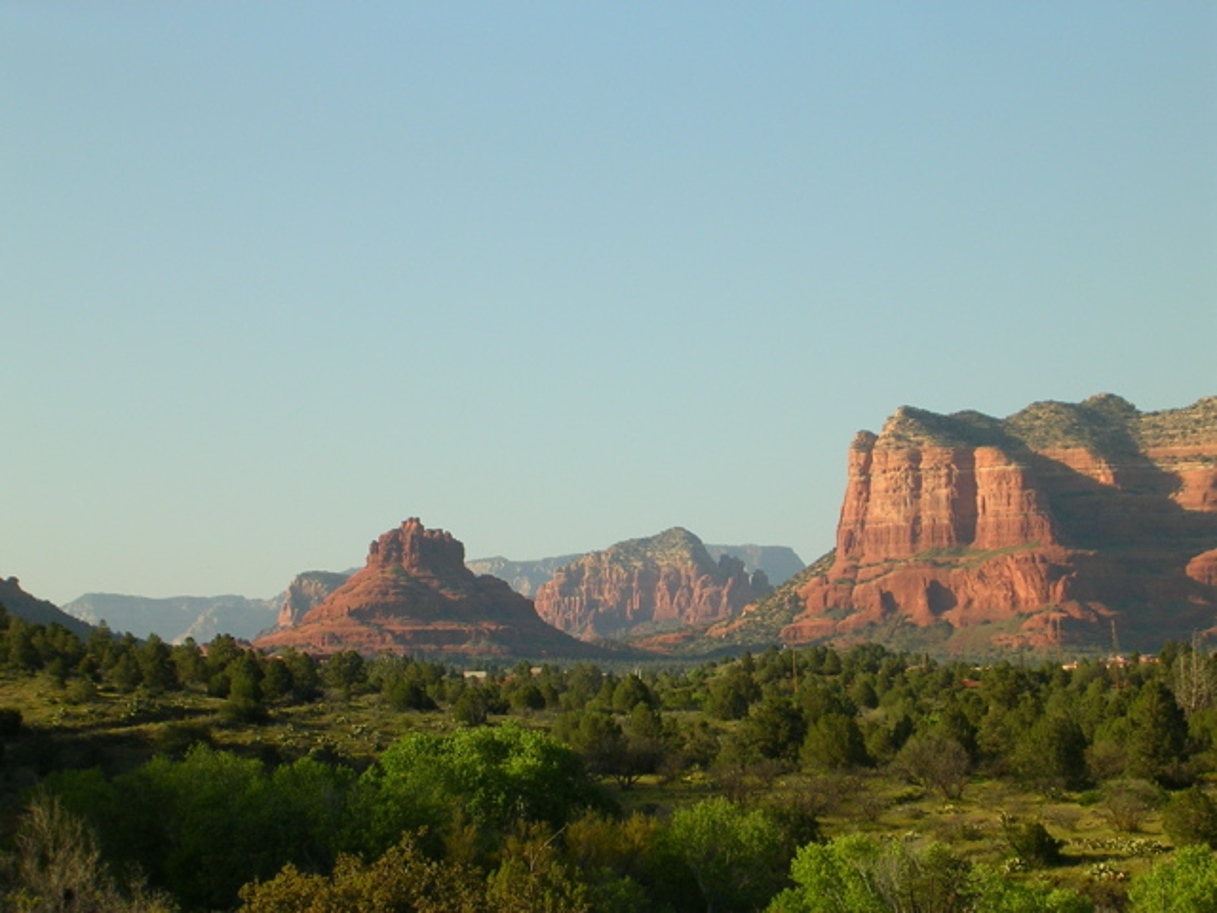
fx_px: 4043
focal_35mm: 115
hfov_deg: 17.1
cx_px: 608
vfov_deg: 12.9
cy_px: 456
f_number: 4.9
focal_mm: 17.4
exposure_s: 1/290
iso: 50
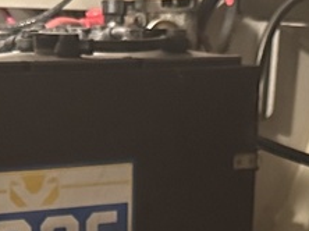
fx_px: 1159
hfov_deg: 15.1
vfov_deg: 10.0
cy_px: 548
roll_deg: +0.7
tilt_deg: -25.8
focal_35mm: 130
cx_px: 93
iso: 1000
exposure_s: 1/37
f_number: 1.78
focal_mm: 6.86
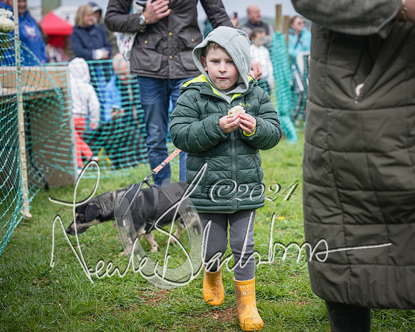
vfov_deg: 19.4
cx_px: 208
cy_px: 166
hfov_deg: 24.2
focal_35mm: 79
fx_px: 968
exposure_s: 1/1250
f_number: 4
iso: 400
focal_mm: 70
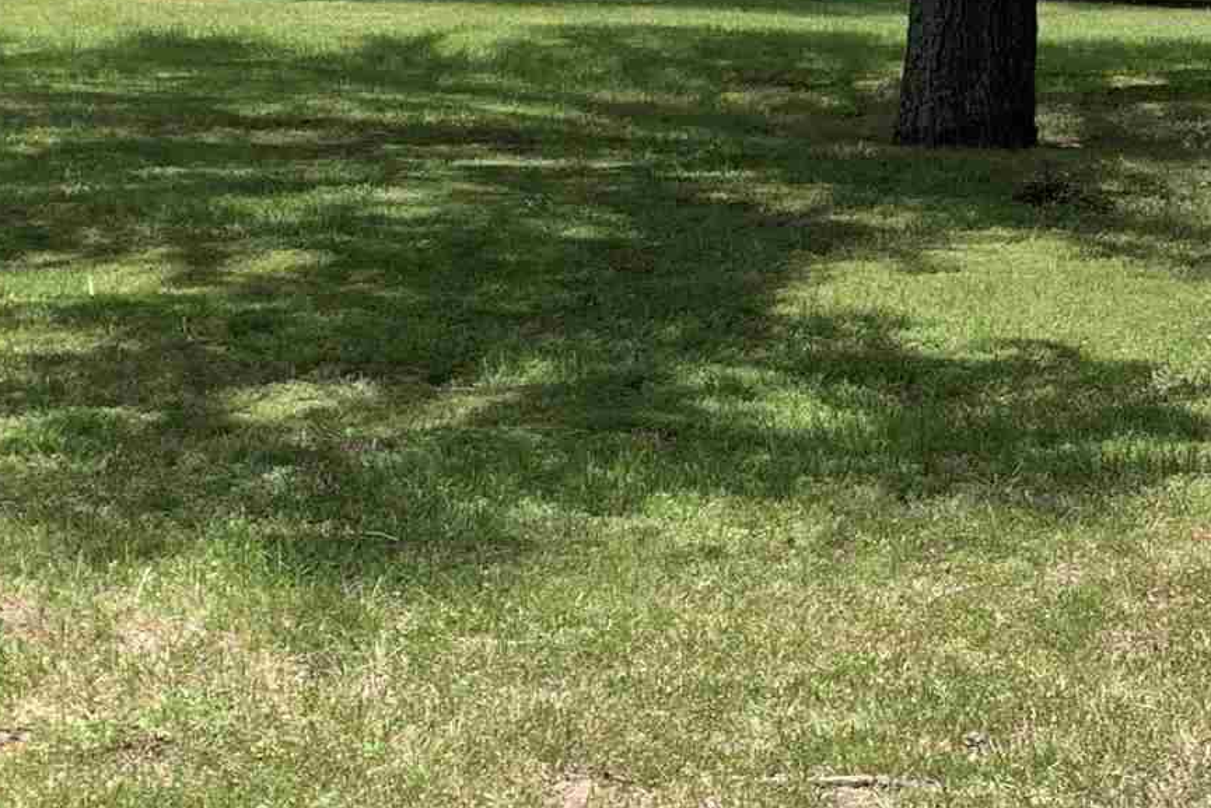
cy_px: 249
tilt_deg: -7.9
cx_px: 1483
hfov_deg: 19.9
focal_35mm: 96
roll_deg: -1.3
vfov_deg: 14.2
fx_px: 3230
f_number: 1.8
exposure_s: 1/842
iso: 25
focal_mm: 4.25
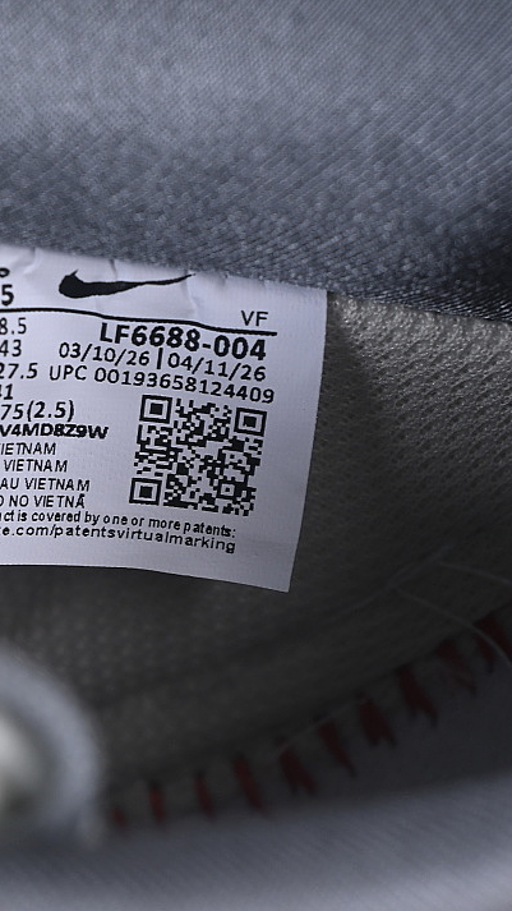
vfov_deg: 18.0
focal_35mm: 119
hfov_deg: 10.2
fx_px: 2872
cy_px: 452
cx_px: 140
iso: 160
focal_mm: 50
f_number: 7.1
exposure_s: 1/80
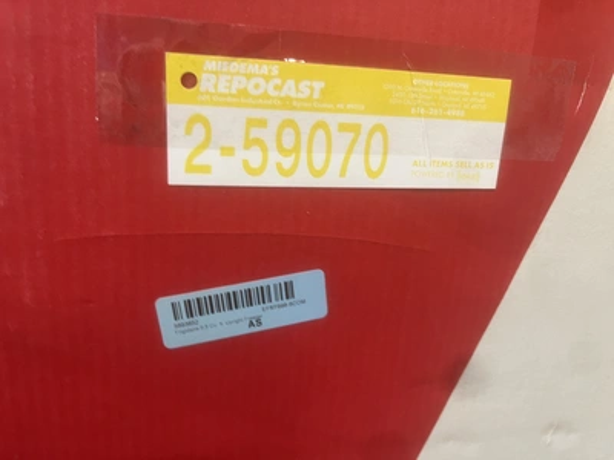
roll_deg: -2.0
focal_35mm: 26
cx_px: 307
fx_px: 461
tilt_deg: -14.0
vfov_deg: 53.1
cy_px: 230
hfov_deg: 67.3
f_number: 1.6
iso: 160
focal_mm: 5.1
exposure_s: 1/60
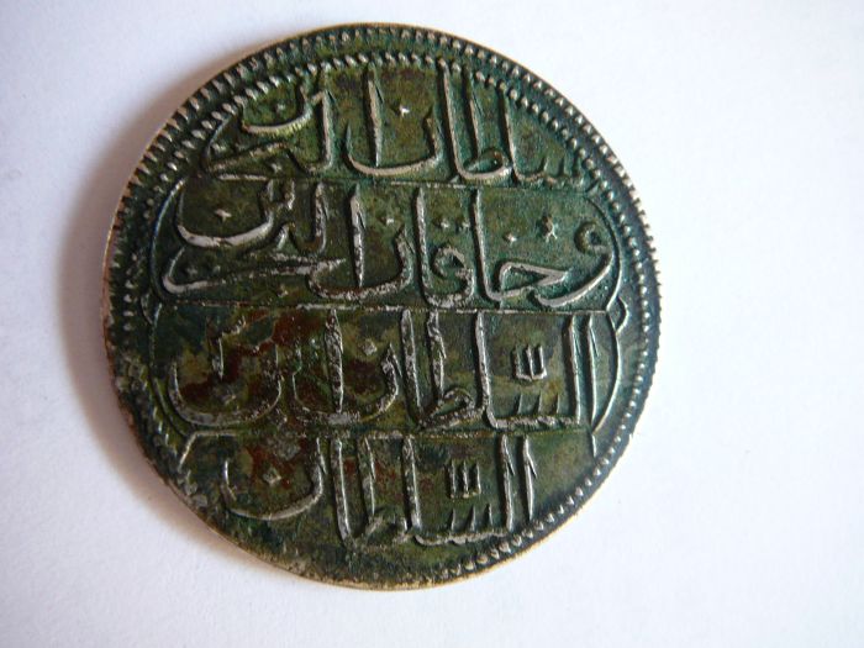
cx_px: 432
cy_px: 324
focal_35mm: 35
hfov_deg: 52.6
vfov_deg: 40.7
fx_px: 874
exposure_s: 1/25
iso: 200
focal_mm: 5.2
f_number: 2.8
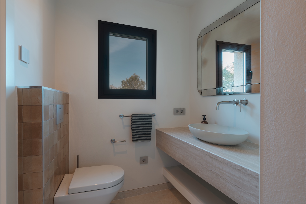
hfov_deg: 86.9
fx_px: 162
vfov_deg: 64.6
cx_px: 153
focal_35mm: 19
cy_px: 102
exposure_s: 1/160
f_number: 13
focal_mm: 19
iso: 80
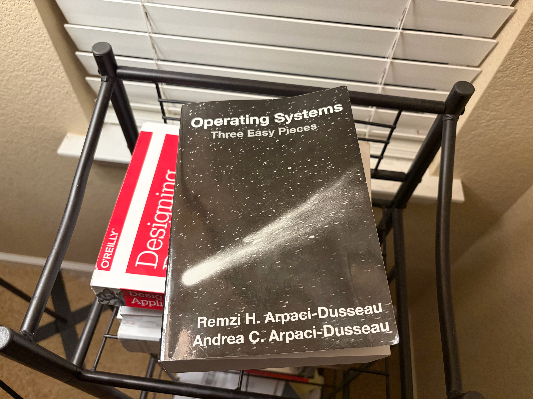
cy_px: 200
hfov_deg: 67.3
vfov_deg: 53.1
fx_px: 400
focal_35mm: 26
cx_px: 266
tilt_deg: -56.4
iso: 400
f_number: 1.6
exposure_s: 1/60
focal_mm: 5.96
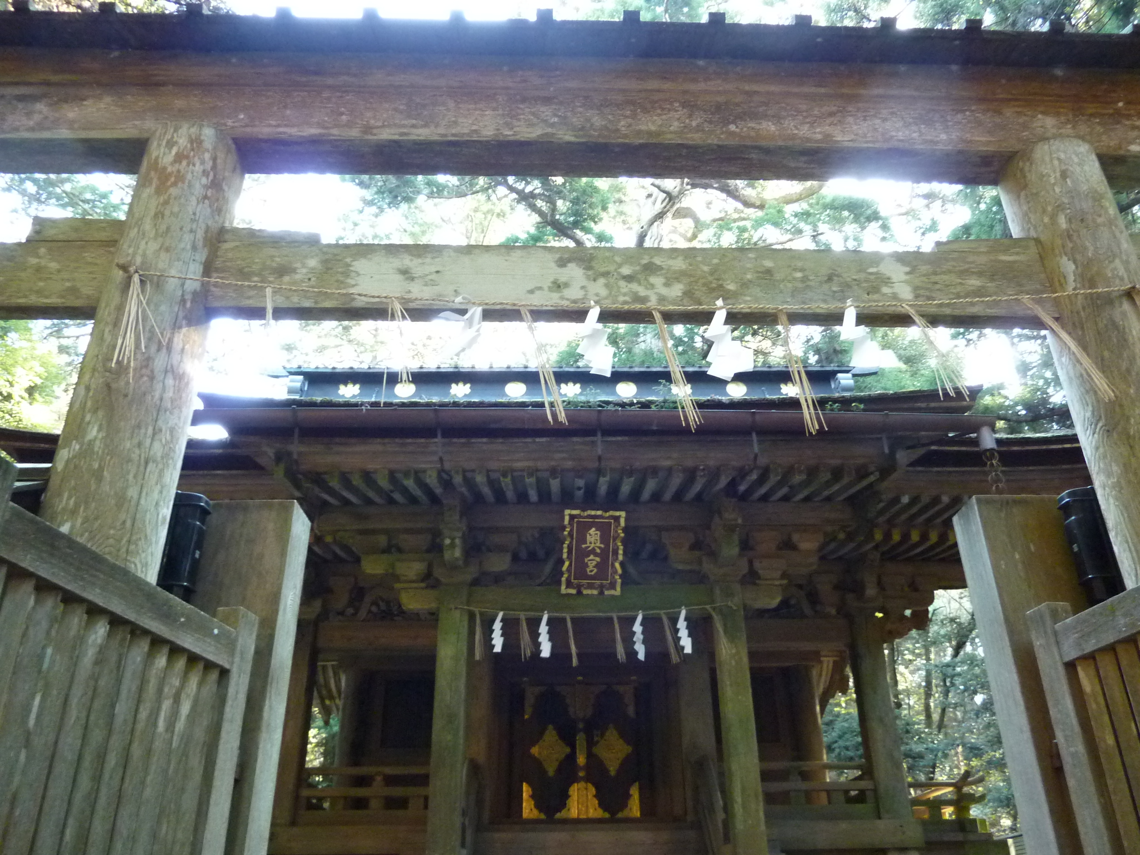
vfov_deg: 53.1
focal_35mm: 26
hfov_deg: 67.3
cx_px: 570
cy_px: 428
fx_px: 856
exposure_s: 1/15
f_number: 3.3
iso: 400
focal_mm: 4.1
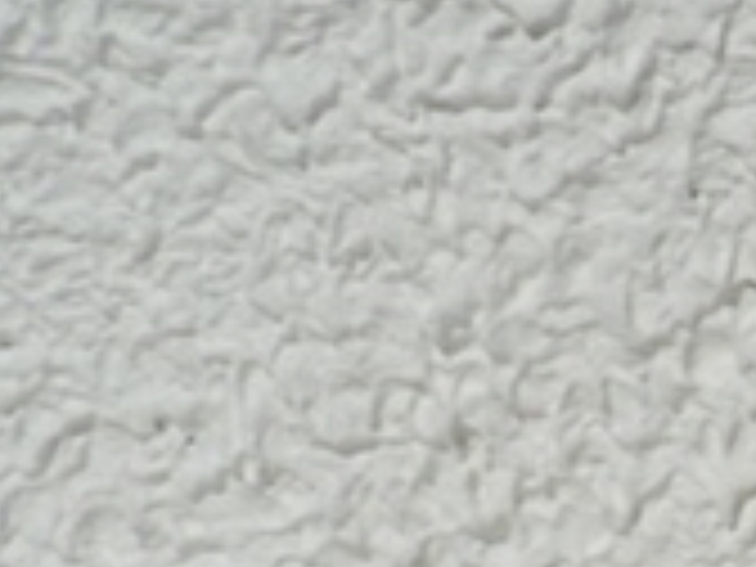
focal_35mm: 100
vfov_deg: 14.7
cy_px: 418
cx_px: 1278
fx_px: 2184
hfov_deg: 16.9
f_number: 5.4
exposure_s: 1/1250
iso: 80
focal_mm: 4.9
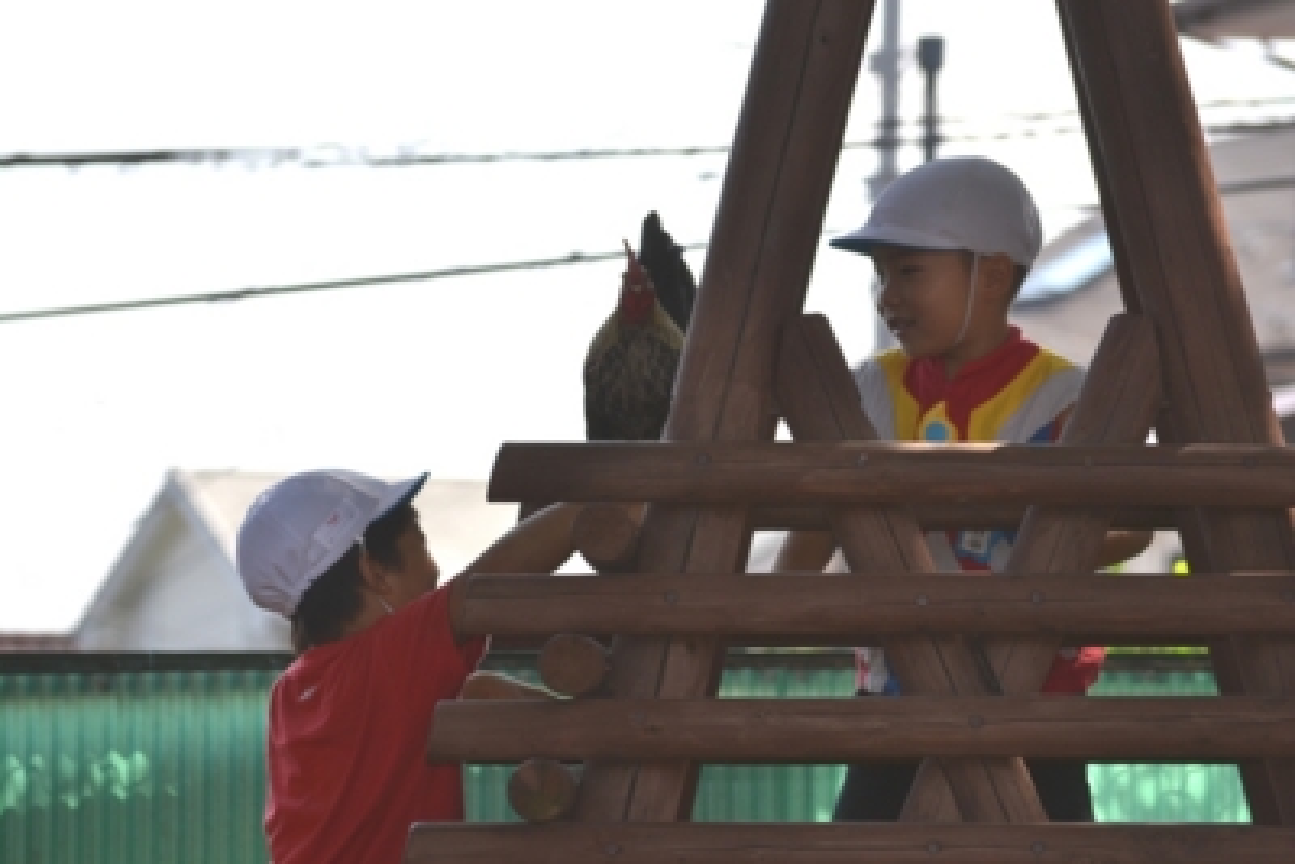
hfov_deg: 9.1
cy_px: 432
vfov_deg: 6.1
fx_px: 8096
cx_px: 648
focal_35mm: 225
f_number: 7.1
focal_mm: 150
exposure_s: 1/200
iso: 100
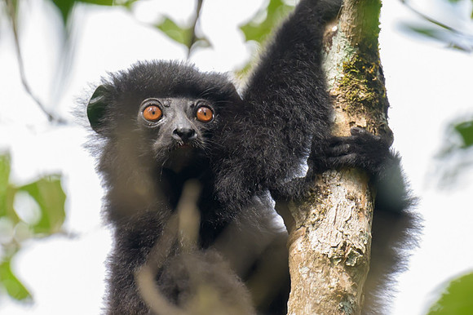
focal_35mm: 515
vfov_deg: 2.7
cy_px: 190
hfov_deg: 4.0
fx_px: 6767
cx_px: 203
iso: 1000
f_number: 2.8
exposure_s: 1/1600
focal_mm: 200
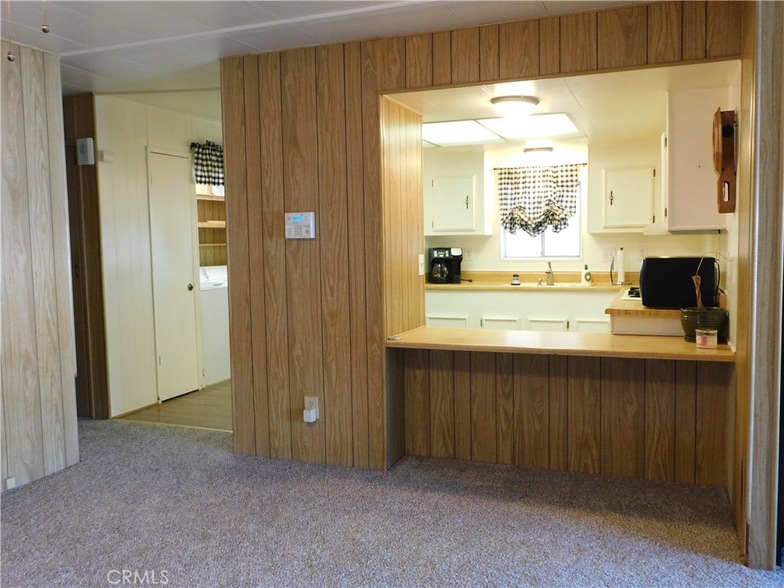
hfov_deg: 60.0
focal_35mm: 30
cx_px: 392
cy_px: 294
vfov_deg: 46.8
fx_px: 679
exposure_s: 1/30
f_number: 3.2
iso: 400
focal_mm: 5.3
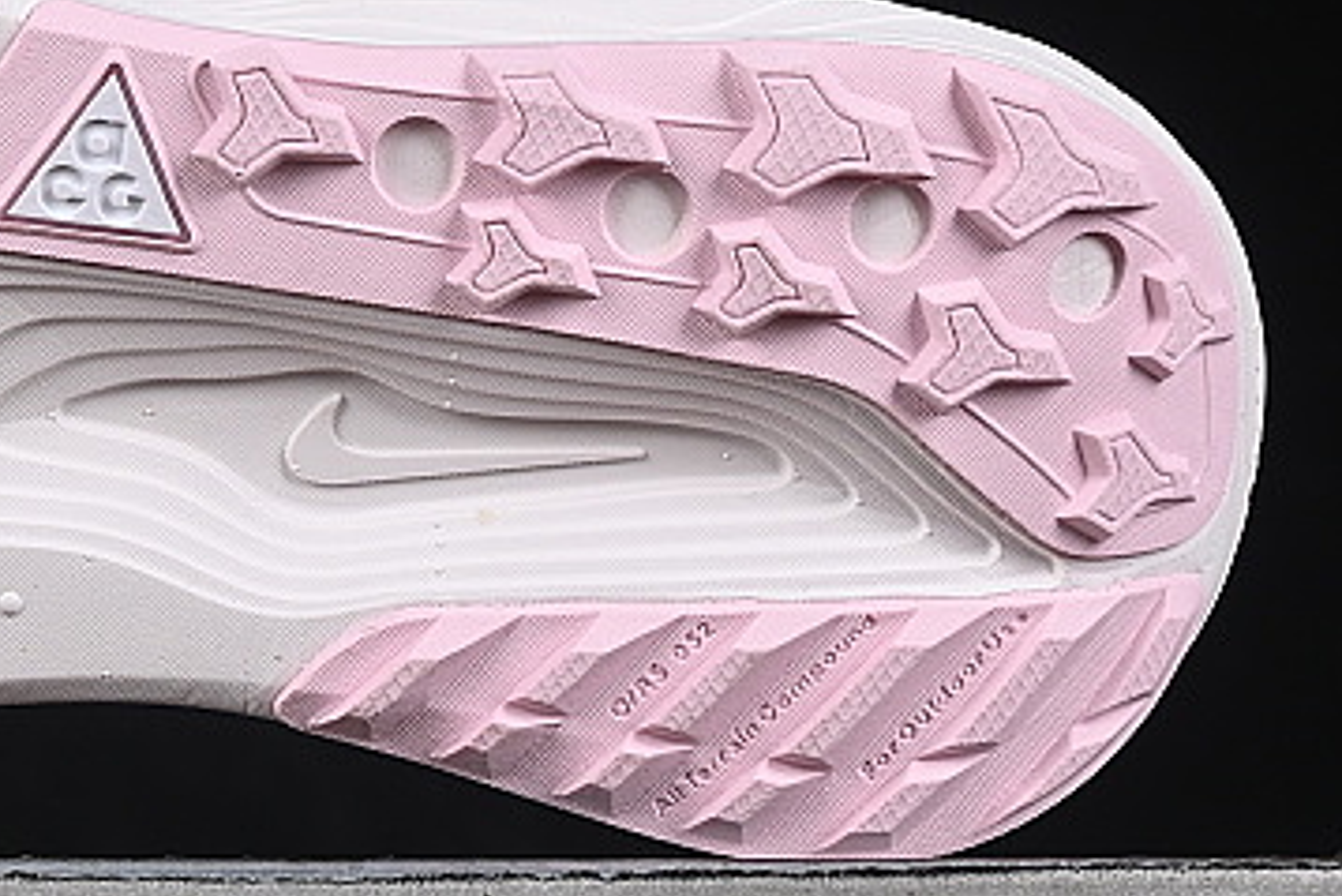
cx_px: -75
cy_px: 15
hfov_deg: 9.0
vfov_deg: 6.1
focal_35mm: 226
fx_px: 8428
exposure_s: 1/80
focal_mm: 50
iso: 160
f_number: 8
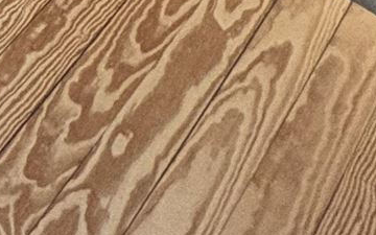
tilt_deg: -11.6
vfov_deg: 8.3
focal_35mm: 95
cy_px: -680
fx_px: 973
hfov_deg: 15.3
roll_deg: -0.6
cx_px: -464
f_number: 2.2
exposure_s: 1/60
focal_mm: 2.22
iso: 250
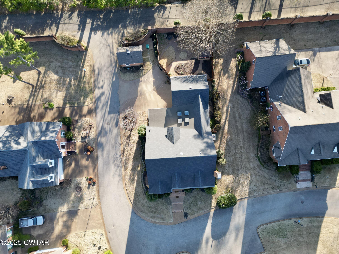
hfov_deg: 71.6
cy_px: 127
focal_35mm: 24
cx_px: 170
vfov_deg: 56.8
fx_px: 235
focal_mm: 6.72
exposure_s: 1/500
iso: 200
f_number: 1.7
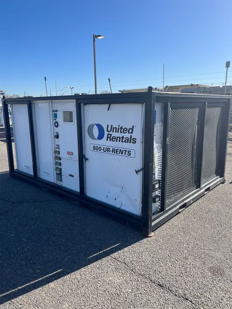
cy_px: 154
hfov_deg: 53.1
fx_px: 232
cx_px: 116
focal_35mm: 26
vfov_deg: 67.3
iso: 50
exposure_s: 1/2899
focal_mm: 5.1
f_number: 1.6
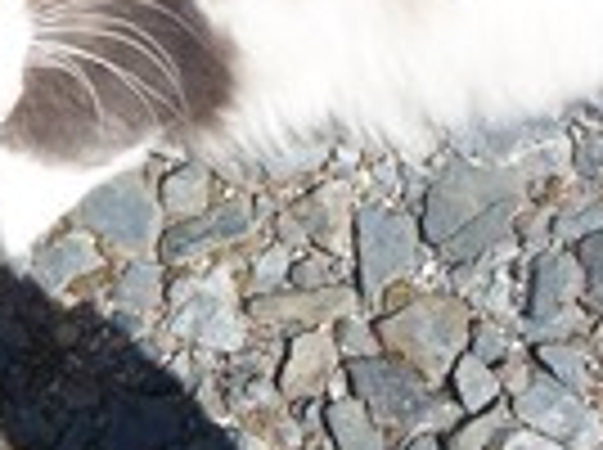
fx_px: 1339
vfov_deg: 18.8
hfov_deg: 25.4
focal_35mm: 77
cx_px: 256
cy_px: 45
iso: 50
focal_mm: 3.8
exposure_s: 1/200
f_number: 5.6
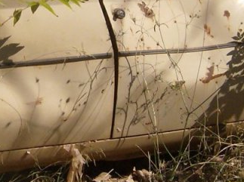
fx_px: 1006
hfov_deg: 13.7
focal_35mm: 143
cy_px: 3
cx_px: 35
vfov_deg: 10.3
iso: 100
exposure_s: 1/1125
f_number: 4.7
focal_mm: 6
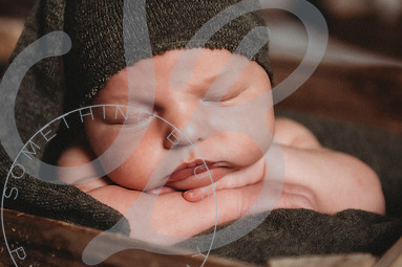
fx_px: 1116
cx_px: 162
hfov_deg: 20.4
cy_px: 124
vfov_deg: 13.7
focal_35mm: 100
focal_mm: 66
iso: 400
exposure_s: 1/125
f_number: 2.8
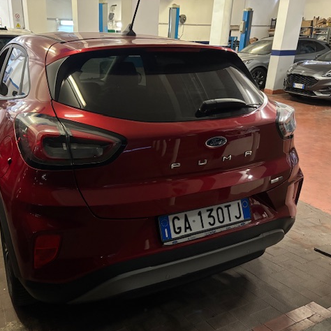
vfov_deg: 52.5
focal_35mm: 31
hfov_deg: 52.2
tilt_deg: -22.5
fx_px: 335
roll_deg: -1.1
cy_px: 166
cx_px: 132
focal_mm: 5.96
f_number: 1.6
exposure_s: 1/25
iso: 640
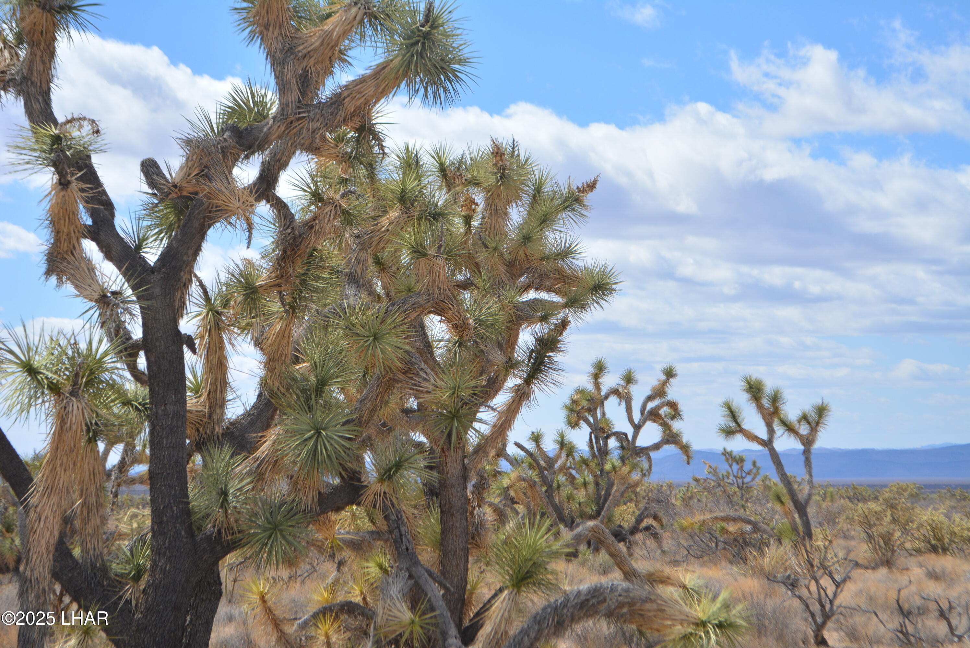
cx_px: 485
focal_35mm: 82
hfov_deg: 24.6
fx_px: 2225
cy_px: 324
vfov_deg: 16.6
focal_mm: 55
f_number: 7.1
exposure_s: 1/2000
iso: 400
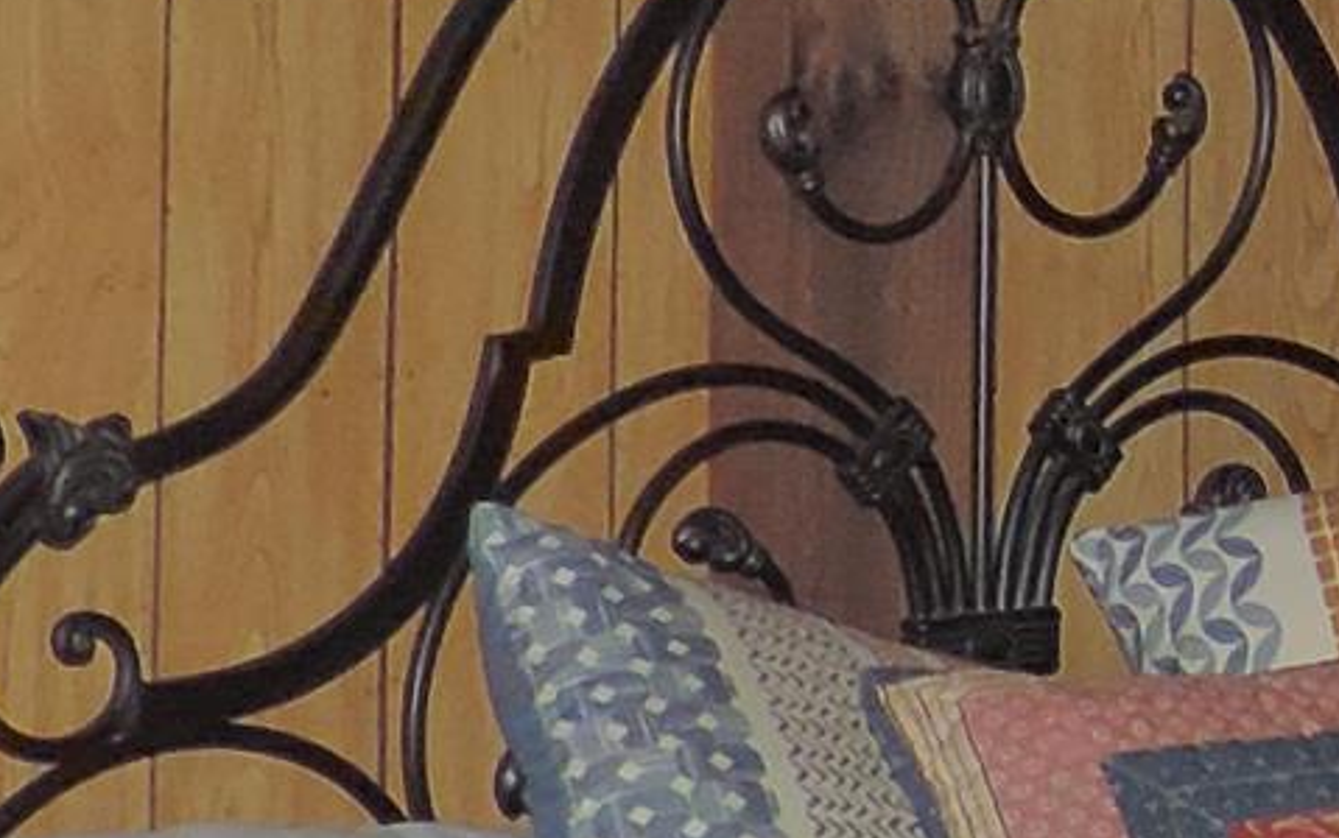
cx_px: 2927
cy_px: -176
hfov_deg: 11.2
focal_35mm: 163
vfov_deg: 8.0
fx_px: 5952
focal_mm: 4.3
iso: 200
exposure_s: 1/30
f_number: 3
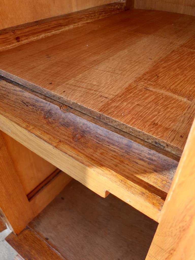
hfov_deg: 53.1
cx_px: 98
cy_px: 130
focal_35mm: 26
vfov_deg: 67.3
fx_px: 195
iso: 50
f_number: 2.4
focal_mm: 4.3
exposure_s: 1/197
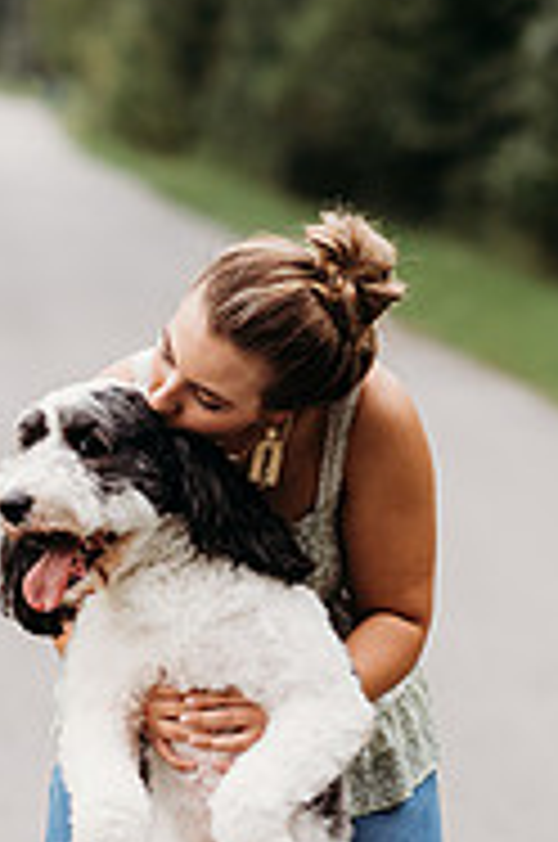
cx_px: 130
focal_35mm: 205
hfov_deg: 6.7
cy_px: 941
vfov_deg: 9.9
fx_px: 4784
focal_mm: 85
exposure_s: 1/250
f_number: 2.2
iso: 400
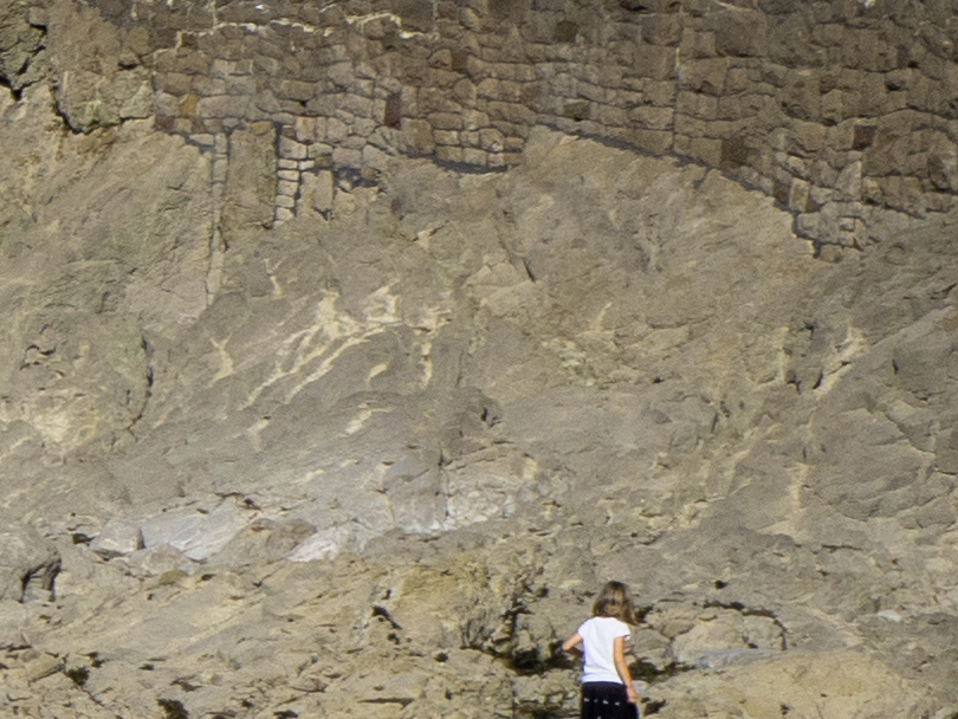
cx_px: -1698
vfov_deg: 5.4
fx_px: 7558
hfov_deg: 6.7
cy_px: -280
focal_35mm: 273
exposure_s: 1/400
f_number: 11
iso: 200
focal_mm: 24
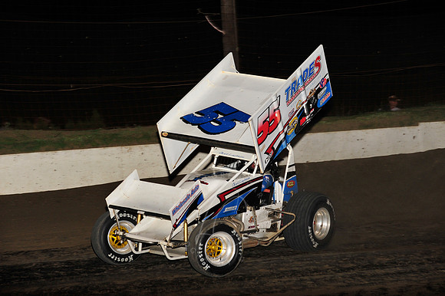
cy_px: 148
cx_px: 222
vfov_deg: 10.1
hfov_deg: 15.2
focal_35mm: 135
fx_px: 1668
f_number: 7.1
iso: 1000
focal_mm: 135
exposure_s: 1/320
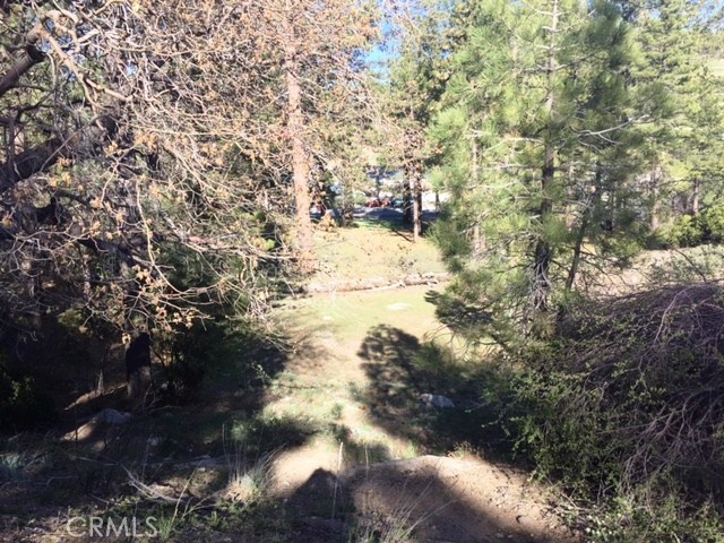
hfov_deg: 61.7
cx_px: 362
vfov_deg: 48.2
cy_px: 272
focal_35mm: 29
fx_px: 607
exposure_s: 1/860
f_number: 2.2
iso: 32
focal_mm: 4.15
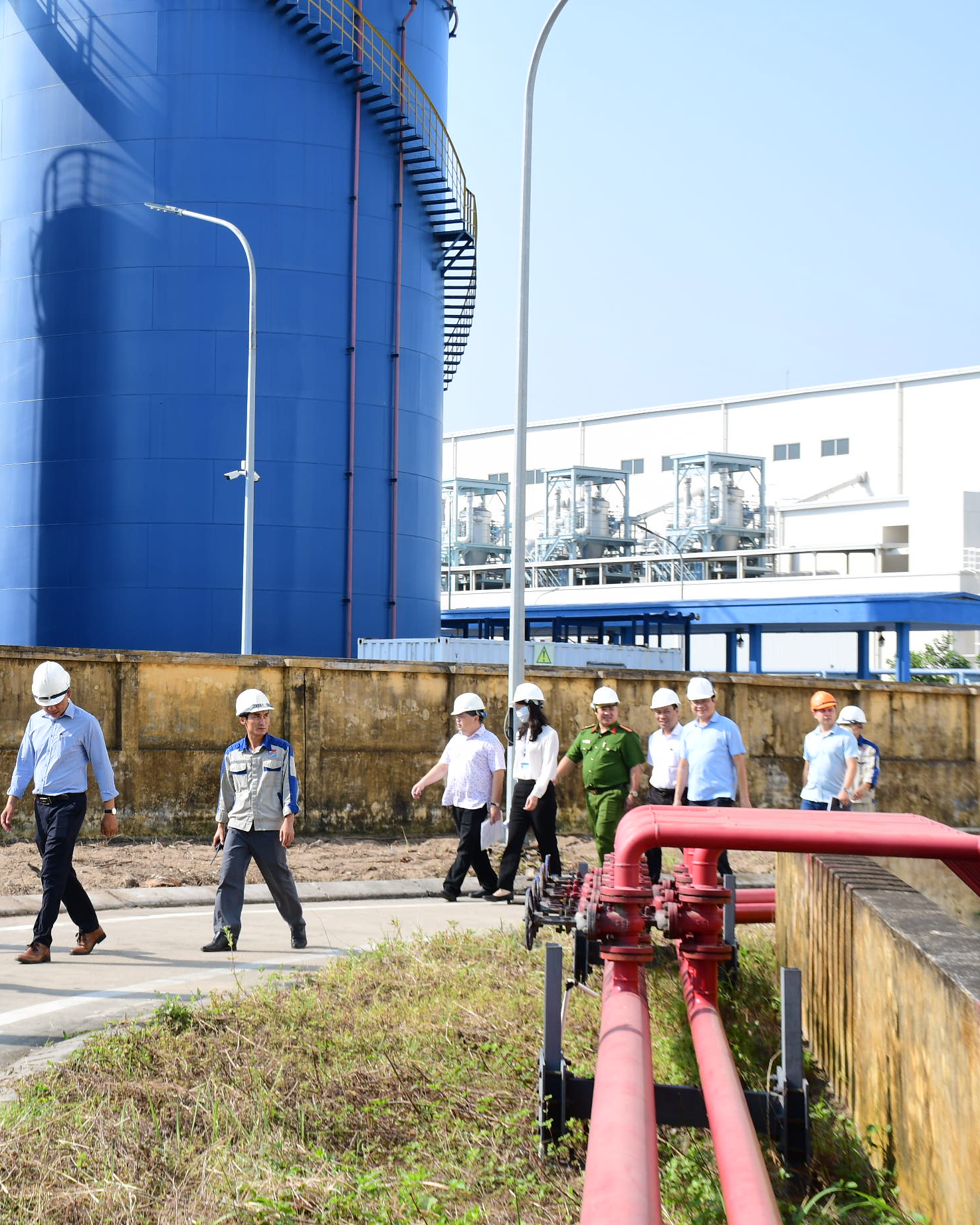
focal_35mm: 68
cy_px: 611
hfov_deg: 22.1
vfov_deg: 27.9
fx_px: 2466
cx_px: 152
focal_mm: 32
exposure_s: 1/200
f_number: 8
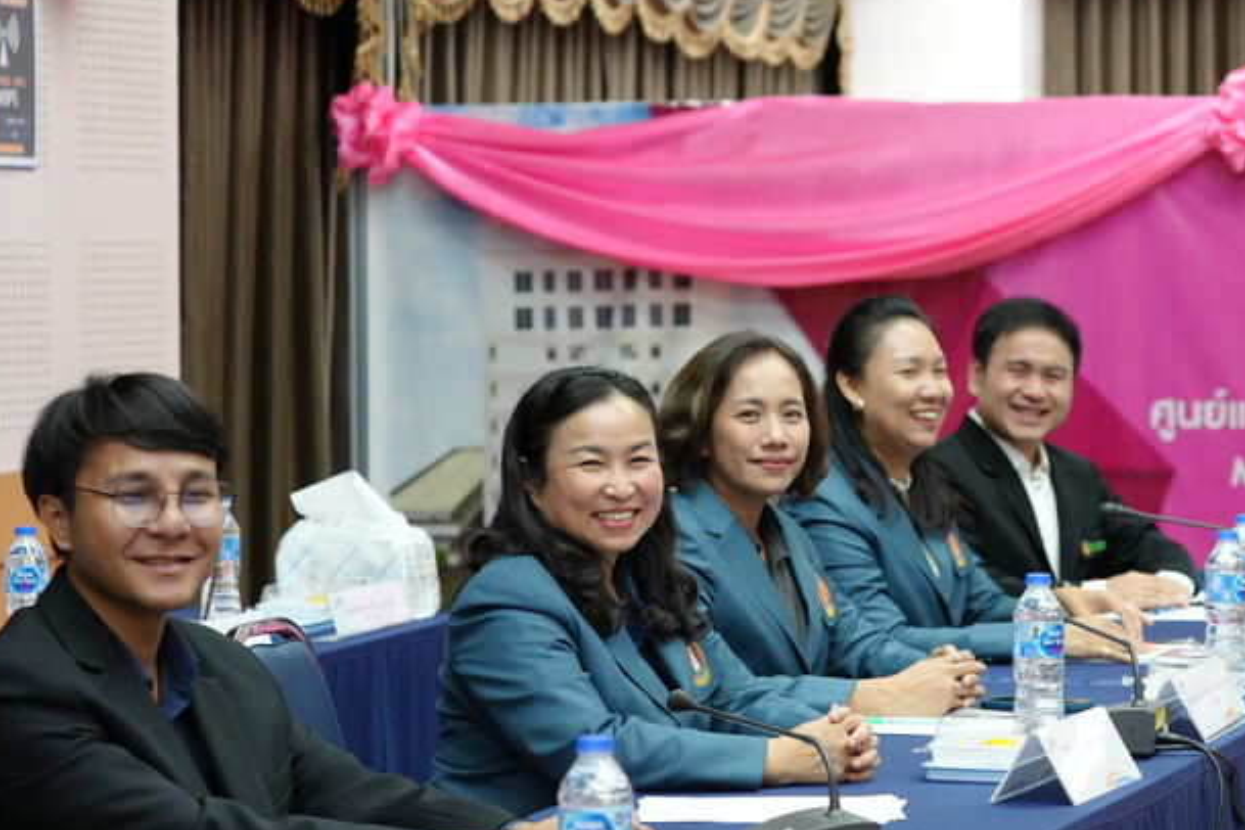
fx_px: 3977
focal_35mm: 115
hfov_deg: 17.7
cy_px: 359
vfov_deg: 11.9
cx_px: 967
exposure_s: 1/125
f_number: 4
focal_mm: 70
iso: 3200
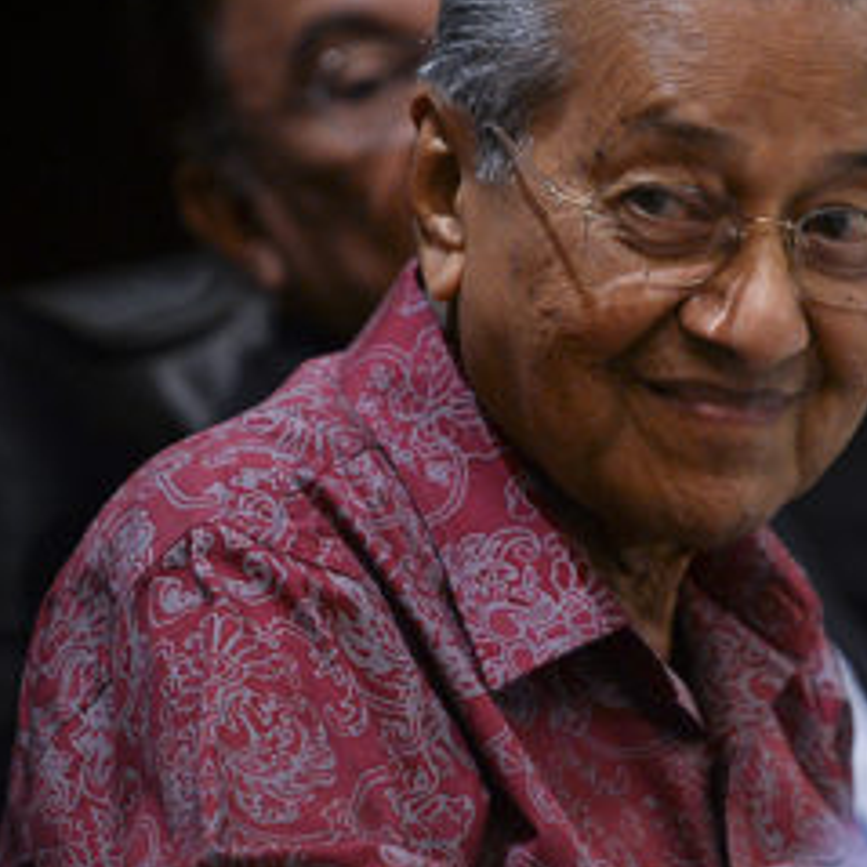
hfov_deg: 4.7
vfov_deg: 4.7
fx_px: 10626
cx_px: 985
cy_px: 486
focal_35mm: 375
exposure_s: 1/125
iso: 2000
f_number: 2.8
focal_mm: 155
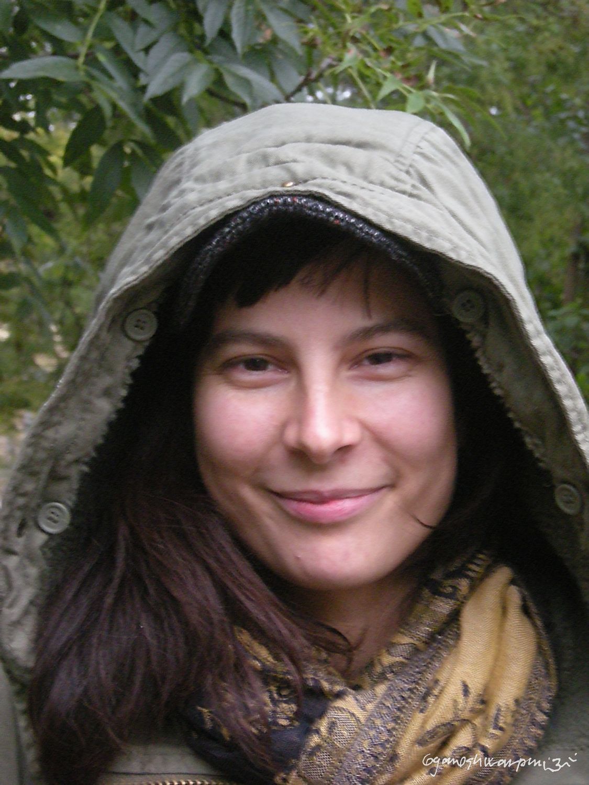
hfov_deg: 17.0
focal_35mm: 87
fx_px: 1974
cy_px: 392
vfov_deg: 22.5
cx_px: 294
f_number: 5.1
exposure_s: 1/22.8
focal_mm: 14.6
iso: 400
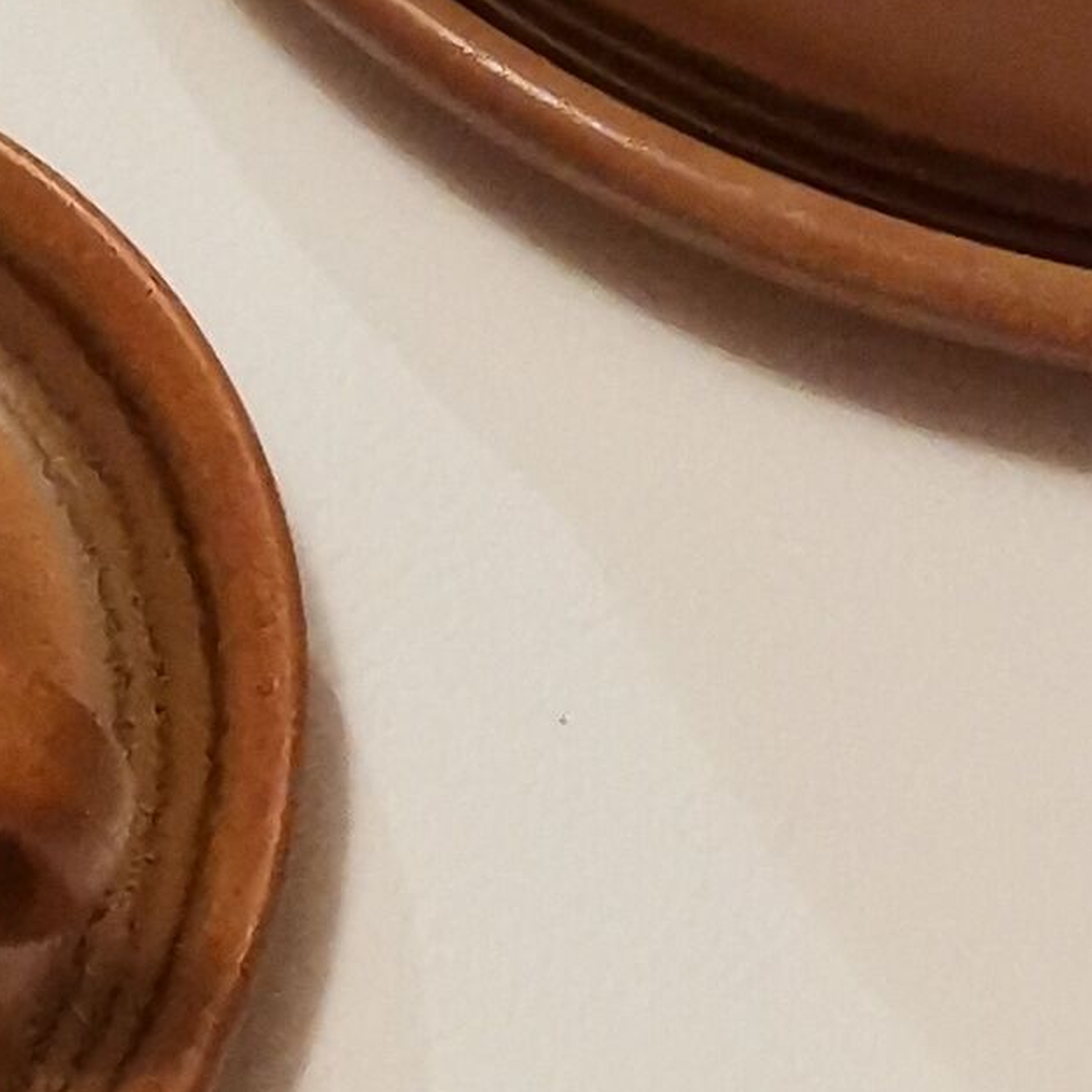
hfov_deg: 17.2
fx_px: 3533
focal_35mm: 99
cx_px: 1092
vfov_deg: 16.7
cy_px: -281
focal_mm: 2.35
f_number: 2.2
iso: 640
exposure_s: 1/20
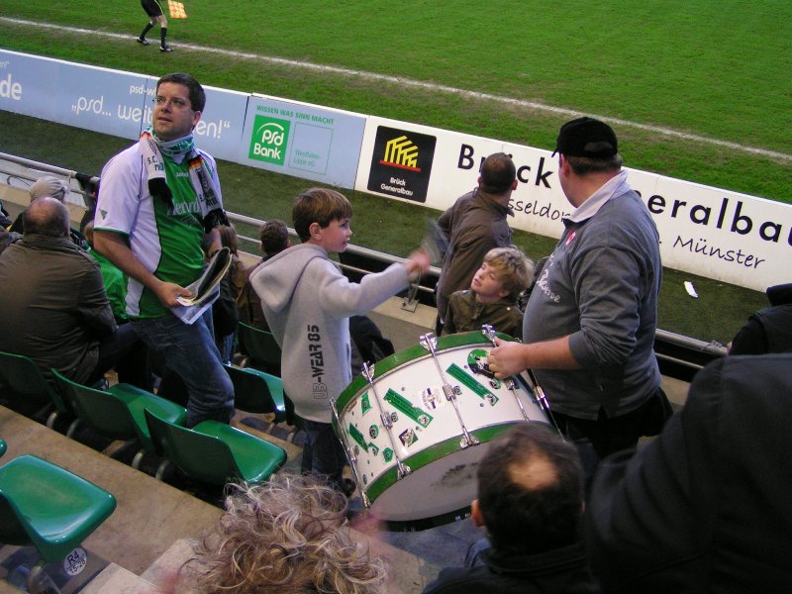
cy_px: 297
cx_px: 396
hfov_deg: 49.0
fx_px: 869
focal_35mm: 38
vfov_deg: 37.7
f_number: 2.8
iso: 200
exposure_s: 1/30
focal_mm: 5.8
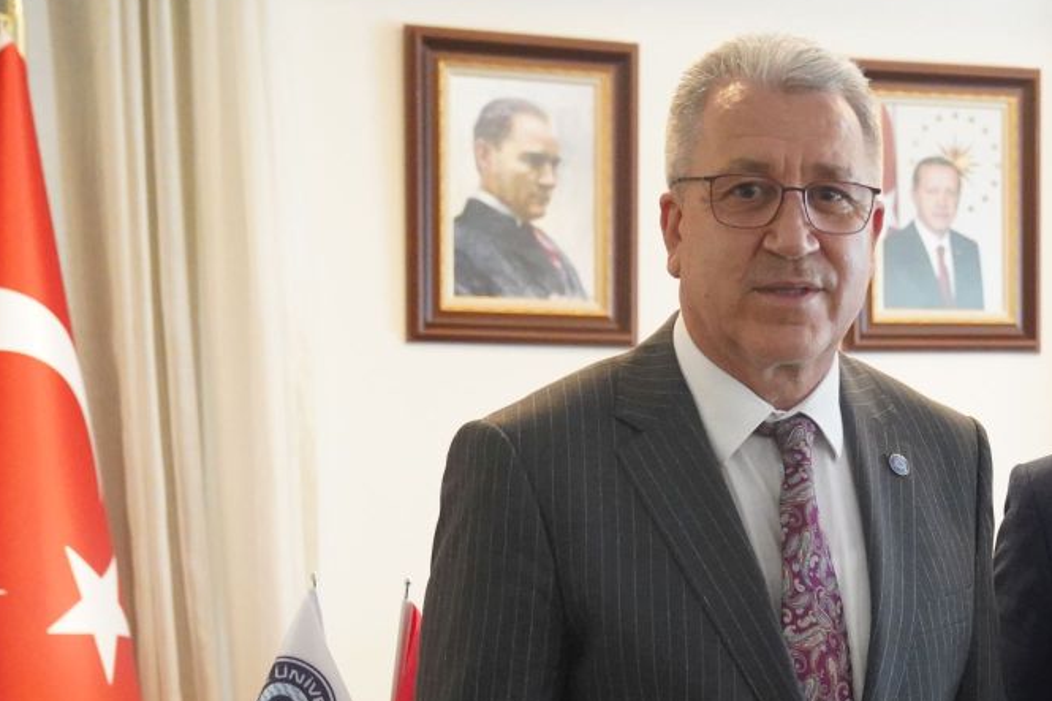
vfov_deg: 17.0
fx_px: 2308
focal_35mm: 79
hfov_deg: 25.1
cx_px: 878
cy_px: 666
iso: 10000
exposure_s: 1/320
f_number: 3.5
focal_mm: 35
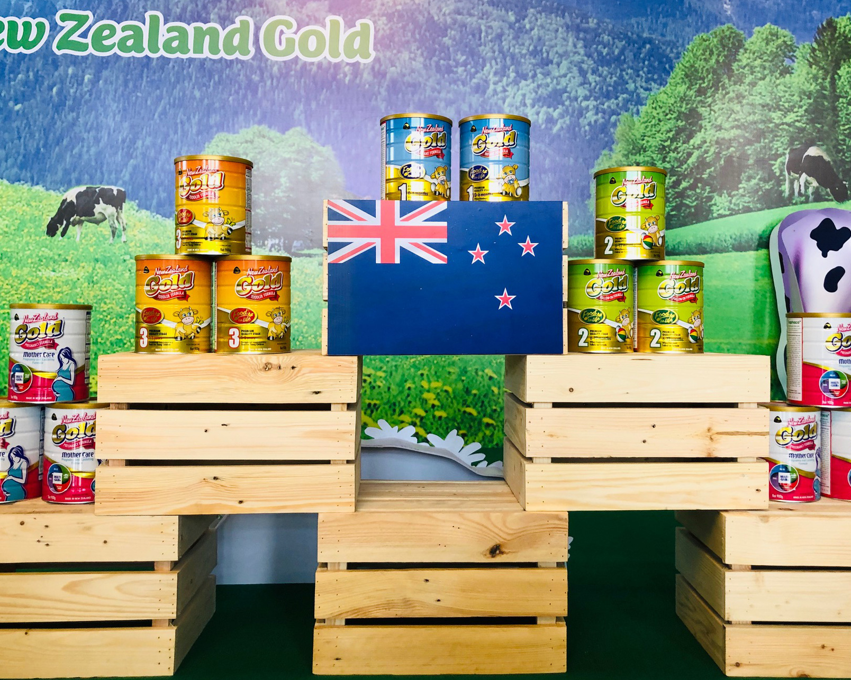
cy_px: 301
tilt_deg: +3.3
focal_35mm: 34
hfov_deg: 52.8
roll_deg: -1.1
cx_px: 445
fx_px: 856
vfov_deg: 43.3
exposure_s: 1/20
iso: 40
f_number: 1.8
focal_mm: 4
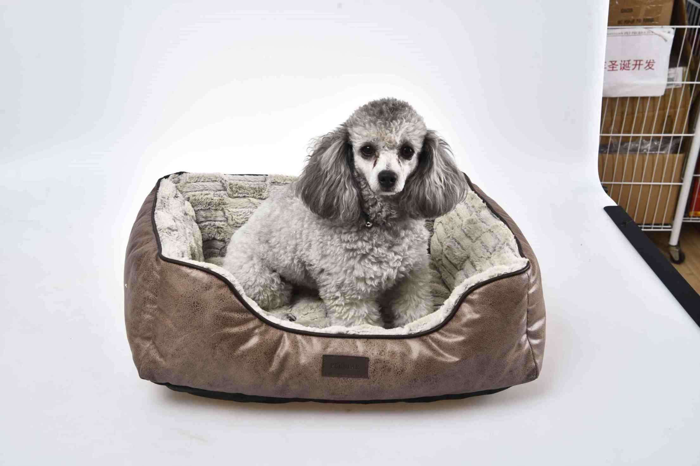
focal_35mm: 48
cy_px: 233
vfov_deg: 28.1
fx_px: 933
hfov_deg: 41.1
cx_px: 350
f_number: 11
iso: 250
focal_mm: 48
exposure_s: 1/125
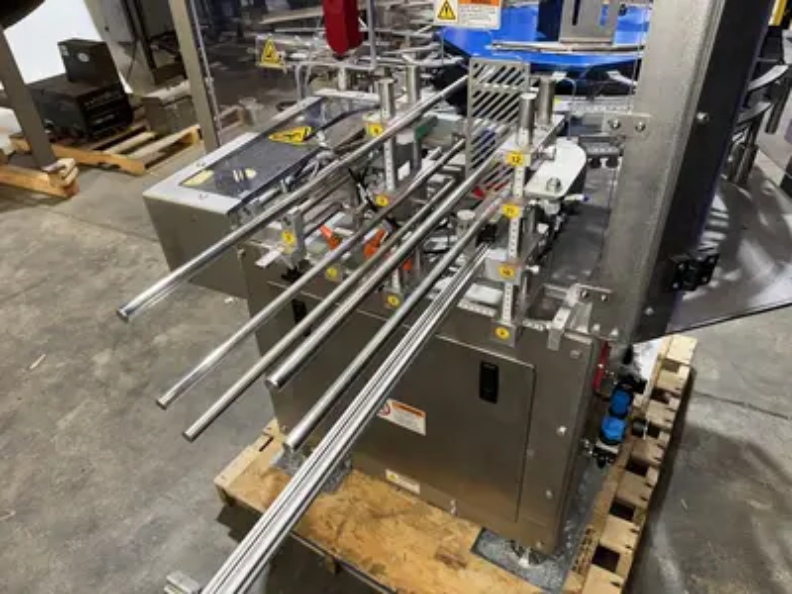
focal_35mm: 24
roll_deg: +3.1
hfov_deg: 71.6
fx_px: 549
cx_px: 396
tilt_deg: -36.6
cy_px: 297
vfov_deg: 56.8
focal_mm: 6.76
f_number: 1.78
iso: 80
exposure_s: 1/17
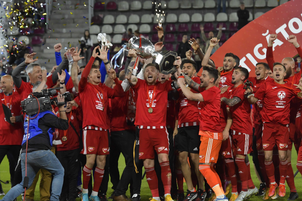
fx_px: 1950
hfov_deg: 8.9
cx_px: 151
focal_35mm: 232
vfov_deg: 5.9
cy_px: 100
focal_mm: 155
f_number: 5.6
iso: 2000
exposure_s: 1/800
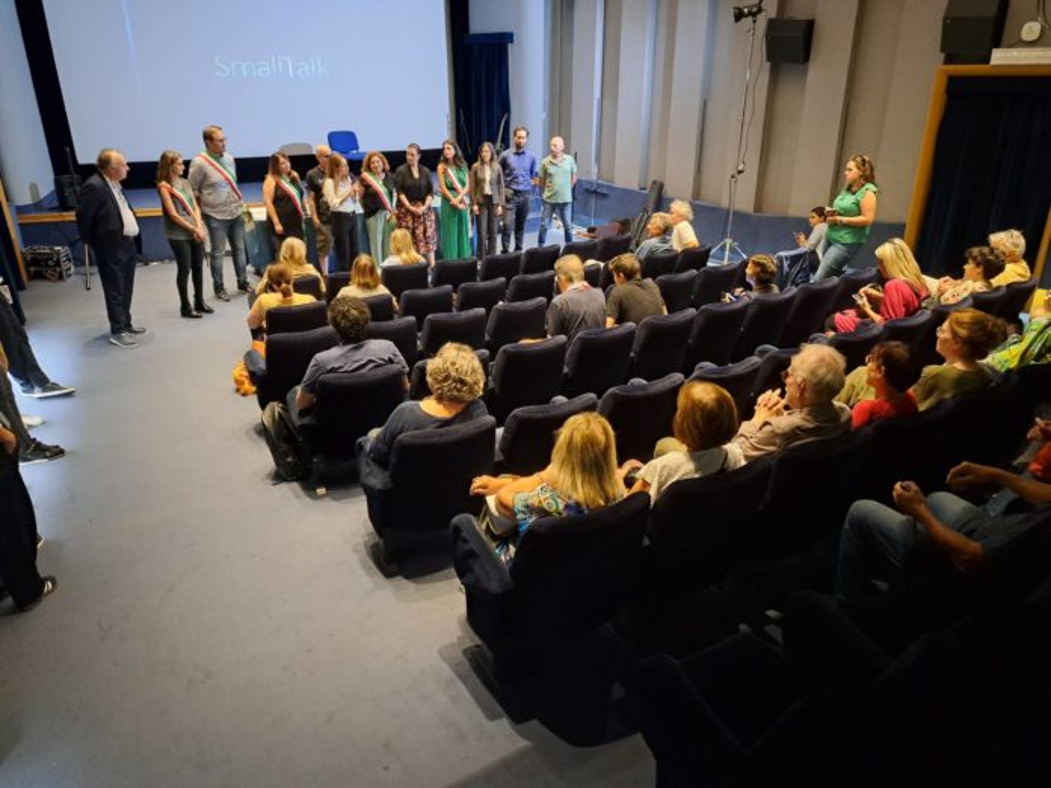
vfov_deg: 56.8
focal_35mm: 24
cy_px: 394
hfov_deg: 71.6
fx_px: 729
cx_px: 526
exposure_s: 1/25
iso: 500
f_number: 1.8
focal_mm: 5.23
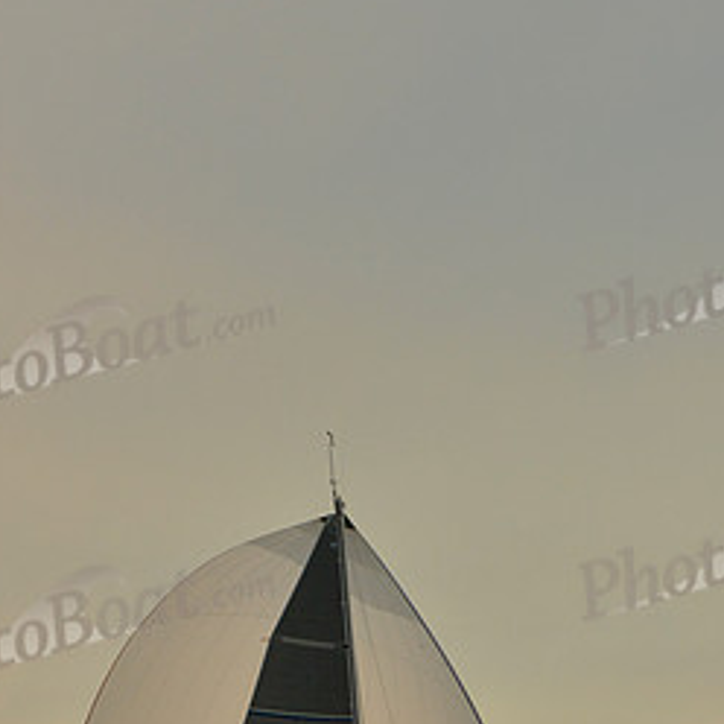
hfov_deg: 12.6
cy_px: 739
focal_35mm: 139
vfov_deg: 12.4
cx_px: 428
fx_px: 3289
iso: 800
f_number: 11
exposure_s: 1/500
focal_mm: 70
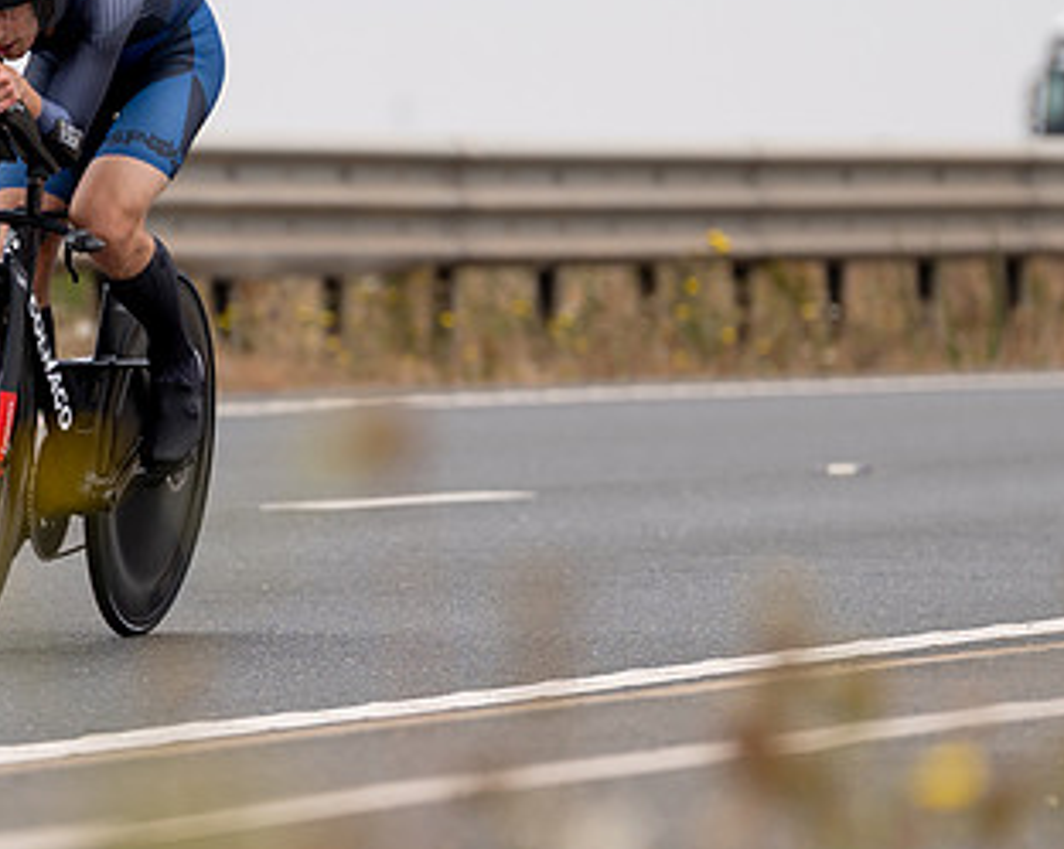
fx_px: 17020
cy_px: 251
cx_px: 77
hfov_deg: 3.6
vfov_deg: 2.9
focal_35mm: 541
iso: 100
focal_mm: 188
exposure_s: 1/800
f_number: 3.2
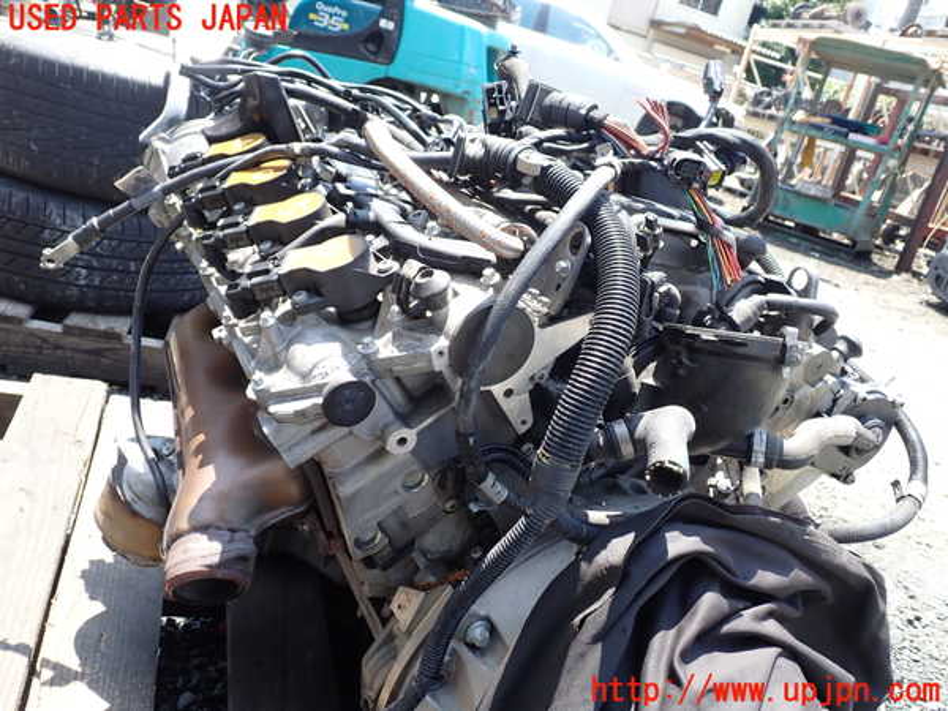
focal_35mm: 30
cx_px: 474
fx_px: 822
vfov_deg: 46.8
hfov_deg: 60.0
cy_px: 356
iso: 100
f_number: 3.2
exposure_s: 1/160
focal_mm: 5.4
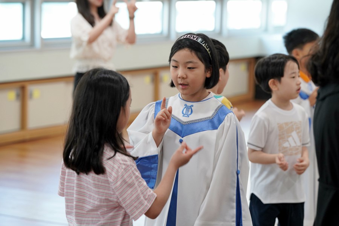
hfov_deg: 16.9
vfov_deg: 11.3
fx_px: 1139
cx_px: 170
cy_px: 113
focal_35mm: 121
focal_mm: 121
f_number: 4
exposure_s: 1/160
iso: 1250
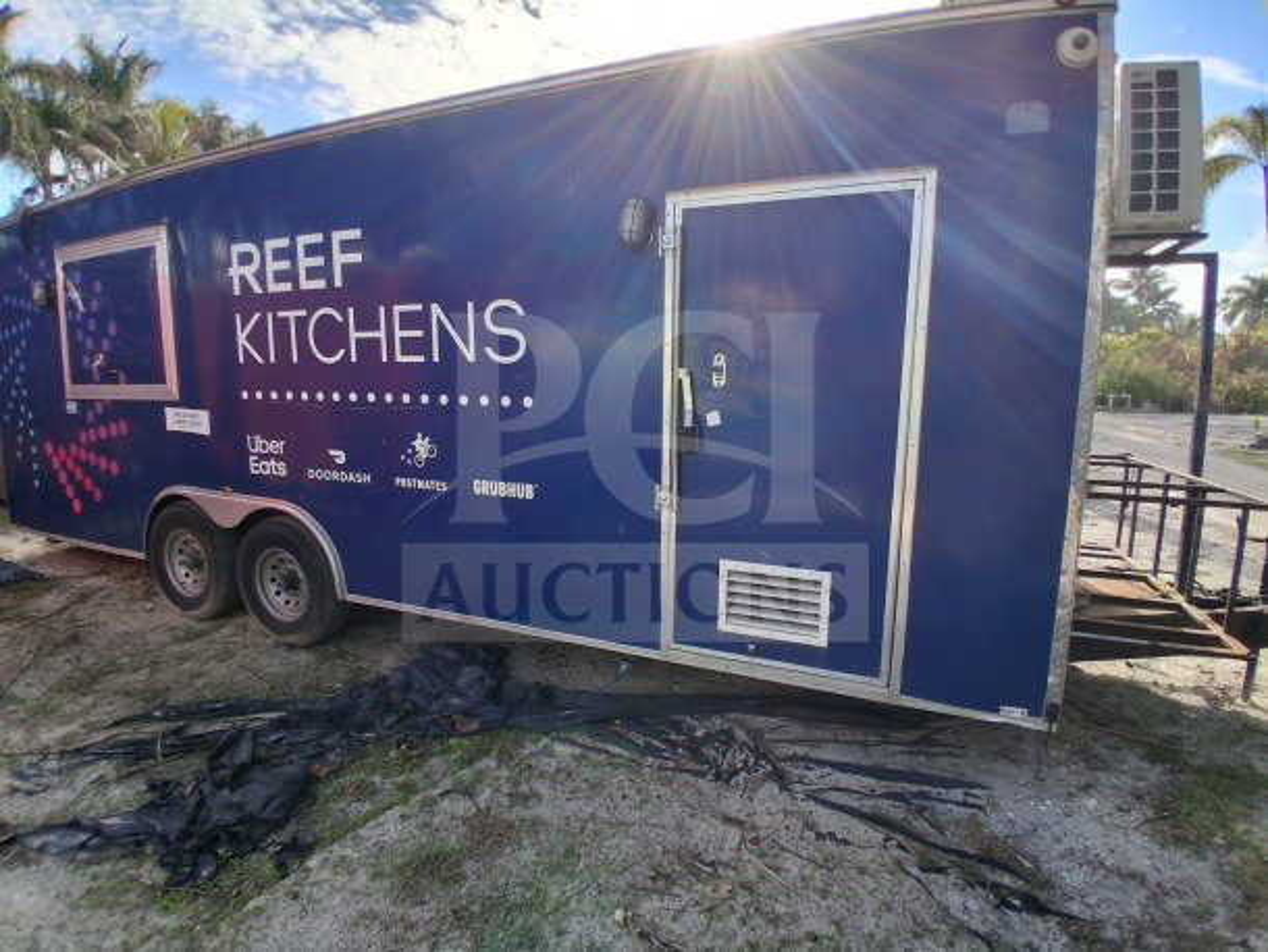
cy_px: 476
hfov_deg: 91.0
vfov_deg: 74.8
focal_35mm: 17
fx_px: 623
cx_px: 634
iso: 50
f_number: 2.2
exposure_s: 1/428
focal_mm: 1.4
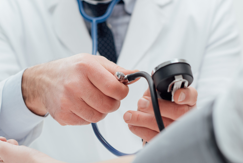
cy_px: 113
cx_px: 118
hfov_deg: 16.9
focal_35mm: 121
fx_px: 817
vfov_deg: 11.3
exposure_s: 1/125
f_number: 3.5
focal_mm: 85
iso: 100
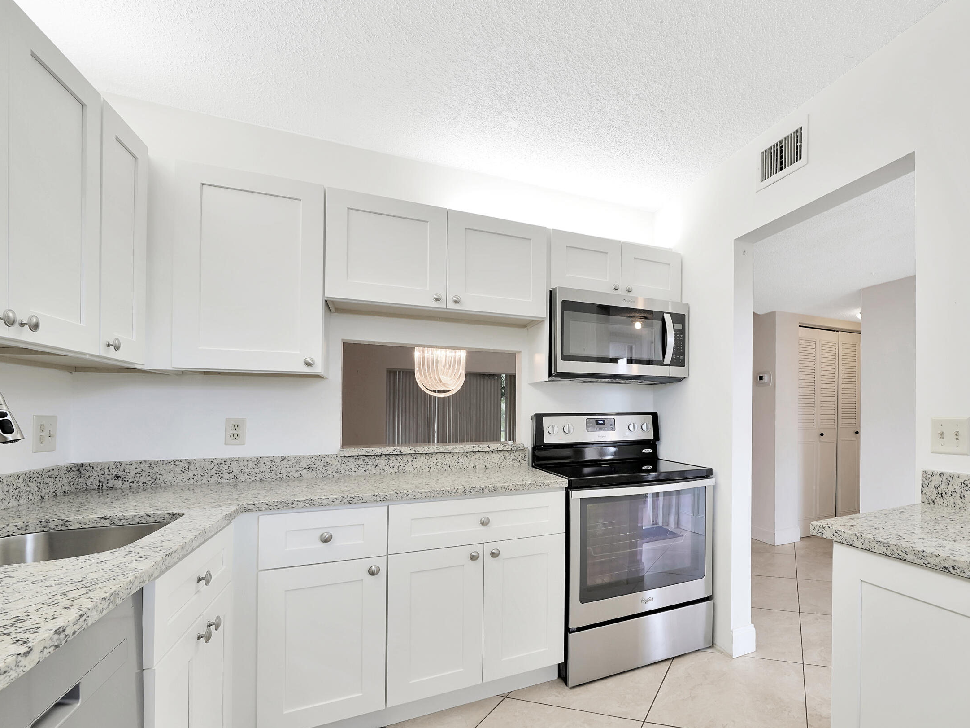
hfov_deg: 90.8
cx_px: 653
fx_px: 448
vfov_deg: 77.8
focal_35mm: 16
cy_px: 407
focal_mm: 12
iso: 100
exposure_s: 1/20
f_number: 13
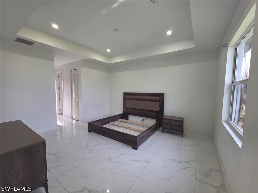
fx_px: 97
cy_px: 96
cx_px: 129
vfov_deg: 89.9
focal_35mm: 13
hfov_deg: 106.2
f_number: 1.9
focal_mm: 2.2
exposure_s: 1/120
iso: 160
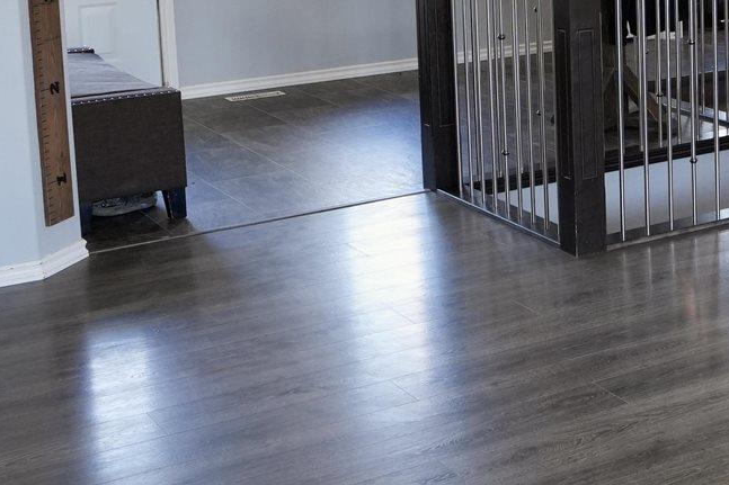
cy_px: -18
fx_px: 1539
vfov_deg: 17.5
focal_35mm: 76
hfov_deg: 23.8
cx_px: 916
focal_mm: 16
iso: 640
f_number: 4
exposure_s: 1/80
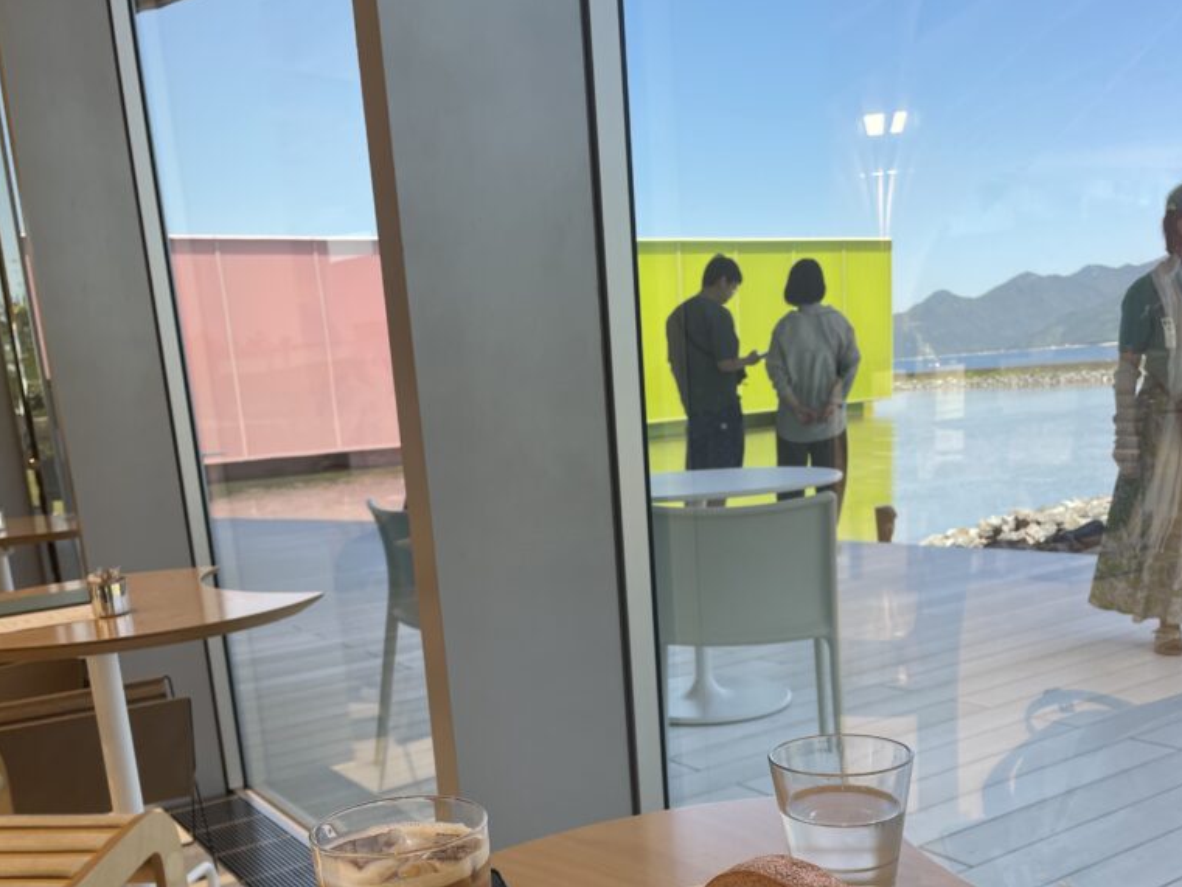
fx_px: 1195
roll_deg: +4.5
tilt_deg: -14.9
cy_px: 665
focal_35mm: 35
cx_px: 593
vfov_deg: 39.6
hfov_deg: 52.6
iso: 32
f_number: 1.6
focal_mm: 4.2
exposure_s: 1/133
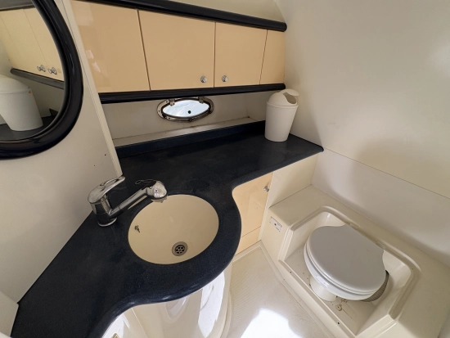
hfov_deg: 102.0
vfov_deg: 85.7
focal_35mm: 14
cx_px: 225
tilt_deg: -31.5
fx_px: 182
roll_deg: -3.7
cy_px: 169
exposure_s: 1/99
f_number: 2.2
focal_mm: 2.22
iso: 100
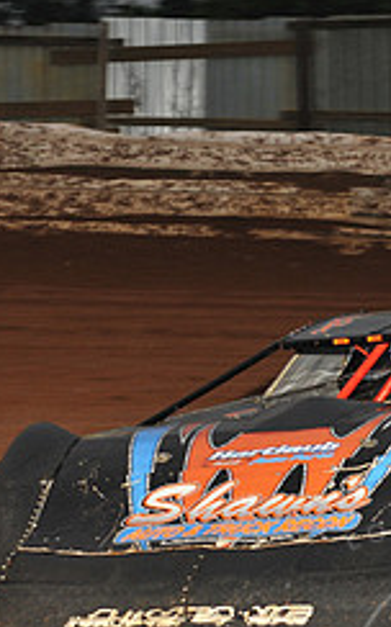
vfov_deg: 9.4
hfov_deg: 5.9
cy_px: 439
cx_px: 404
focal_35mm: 223
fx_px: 3811
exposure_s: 1/320
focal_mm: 92
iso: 1000
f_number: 8
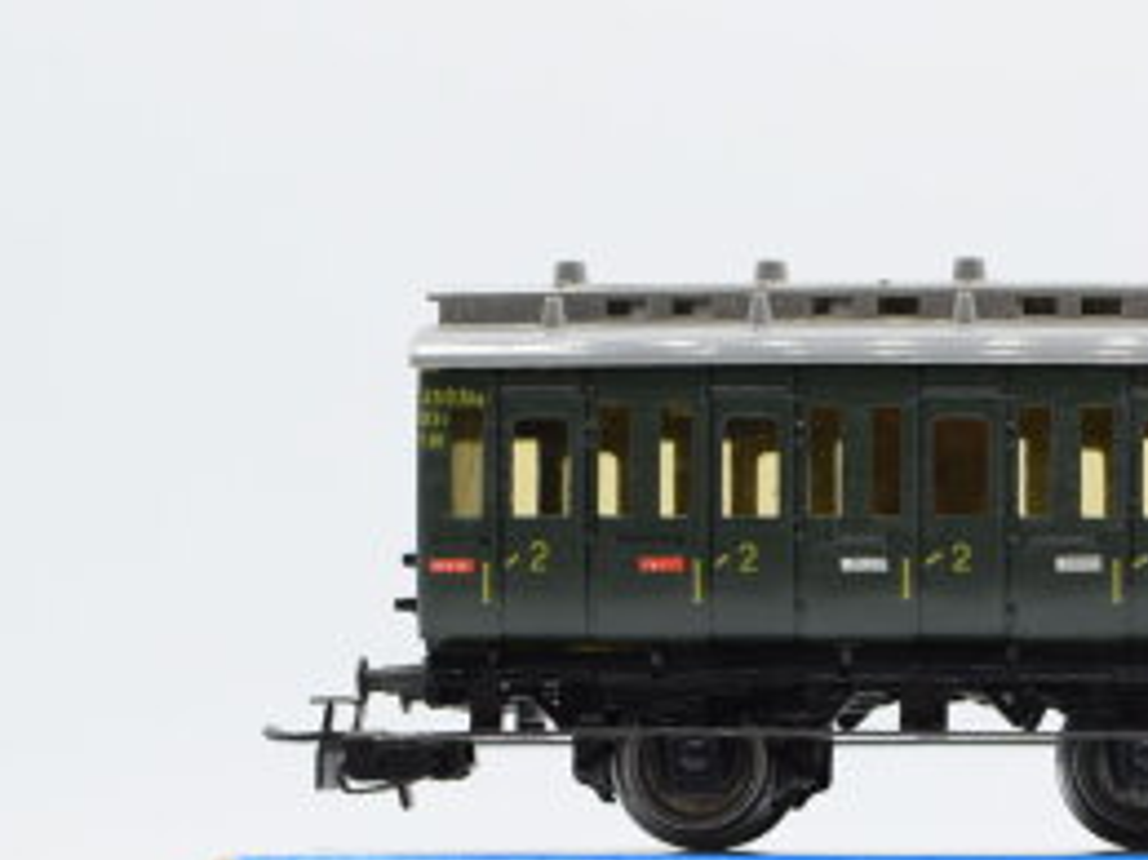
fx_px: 3882
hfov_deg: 16.5
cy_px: 884
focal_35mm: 117
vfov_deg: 12.5
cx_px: 1130
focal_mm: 35
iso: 250
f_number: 8
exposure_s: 1/125
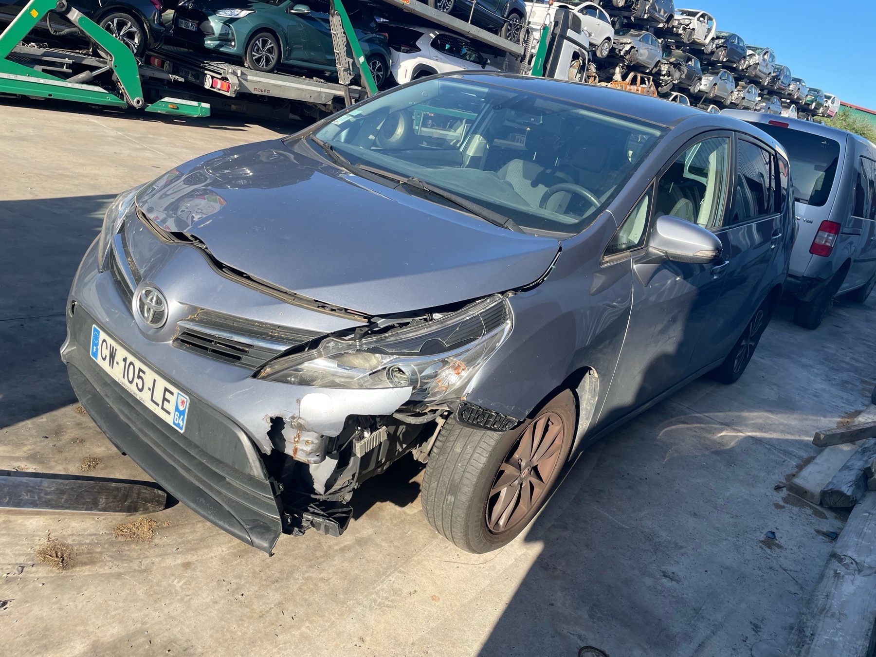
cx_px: 438
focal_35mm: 26
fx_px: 658
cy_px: 328
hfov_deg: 67.3
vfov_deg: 53.1
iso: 32
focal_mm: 4.2
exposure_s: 1/1335
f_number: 1.6
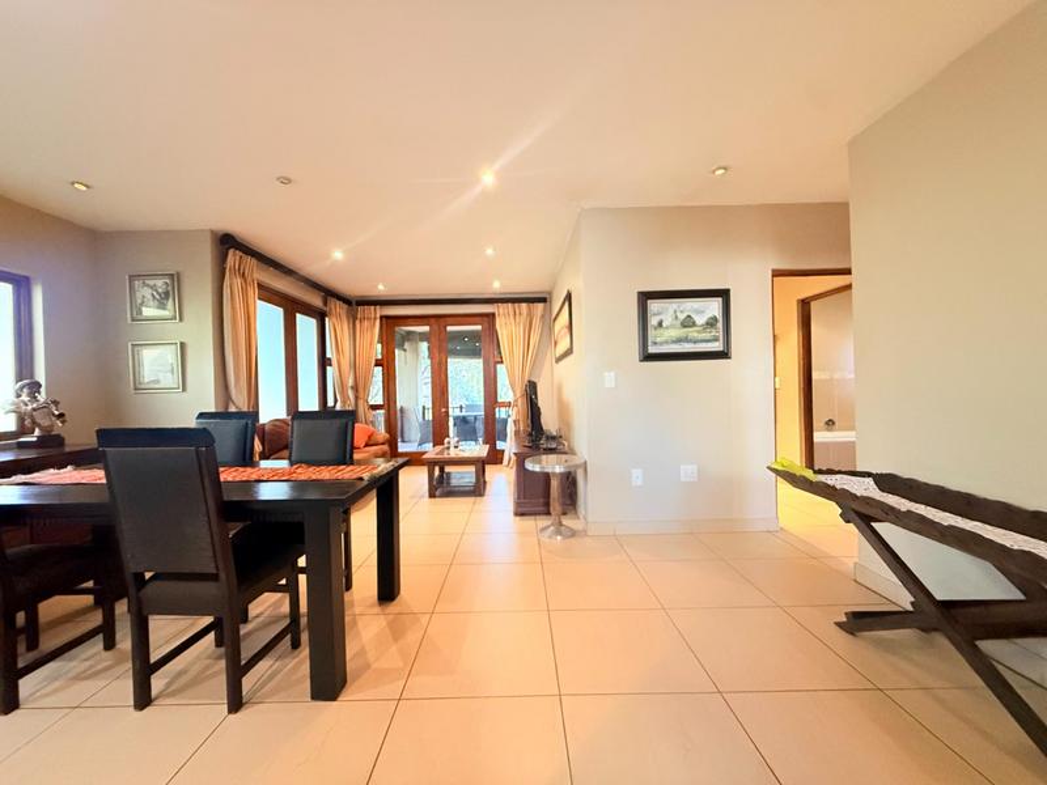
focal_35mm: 14
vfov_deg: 85.7
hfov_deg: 102.1
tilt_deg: -0.1
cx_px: 524
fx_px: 423
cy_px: 392
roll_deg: +1.3
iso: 640
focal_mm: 2.22
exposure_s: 1/50
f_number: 2.2
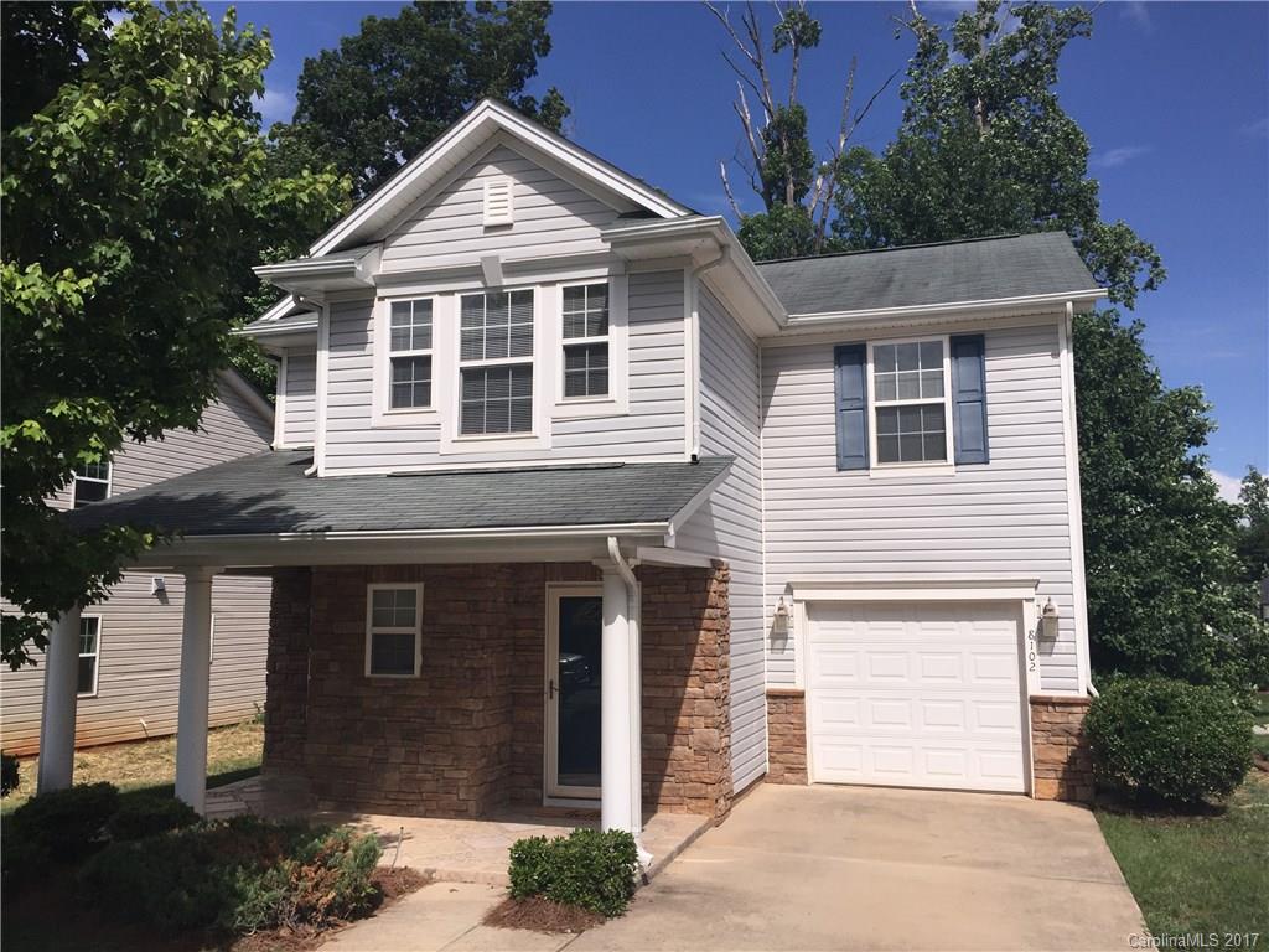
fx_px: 1063
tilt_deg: +6.7
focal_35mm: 29
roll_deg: -1.3
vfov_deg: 48.2
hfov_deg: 61.7
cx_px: 634
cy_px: 476
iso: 40
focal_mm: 4.15
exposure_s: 1/5650
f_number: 2.2
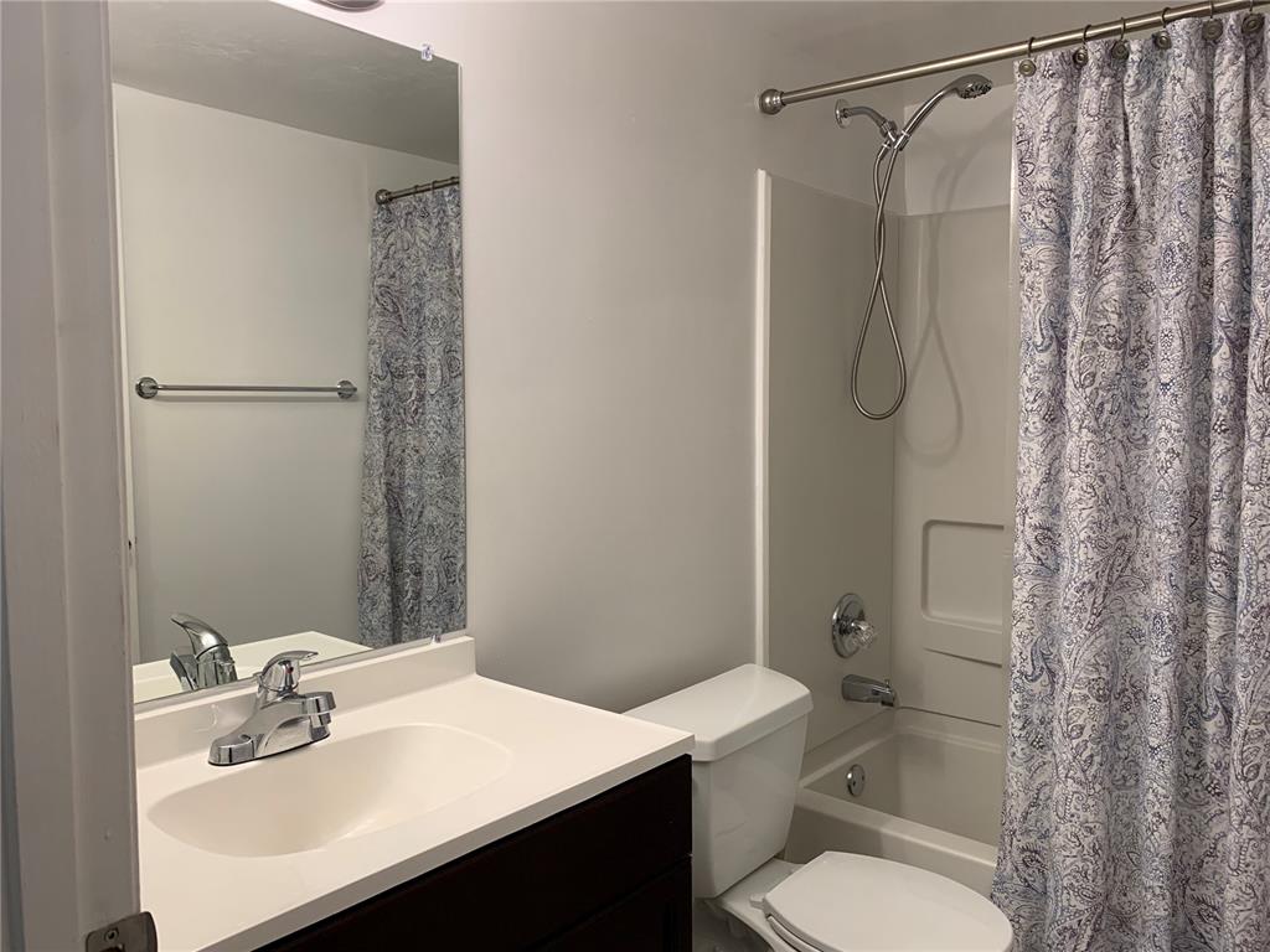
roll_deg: -0.7
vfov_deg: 53.1
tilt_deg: -2.9
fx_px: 954
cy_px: 476
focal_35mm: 26
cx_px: 635
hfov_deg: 67.3
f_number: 1.8
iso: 80
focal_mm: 4.25
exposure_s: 1/120
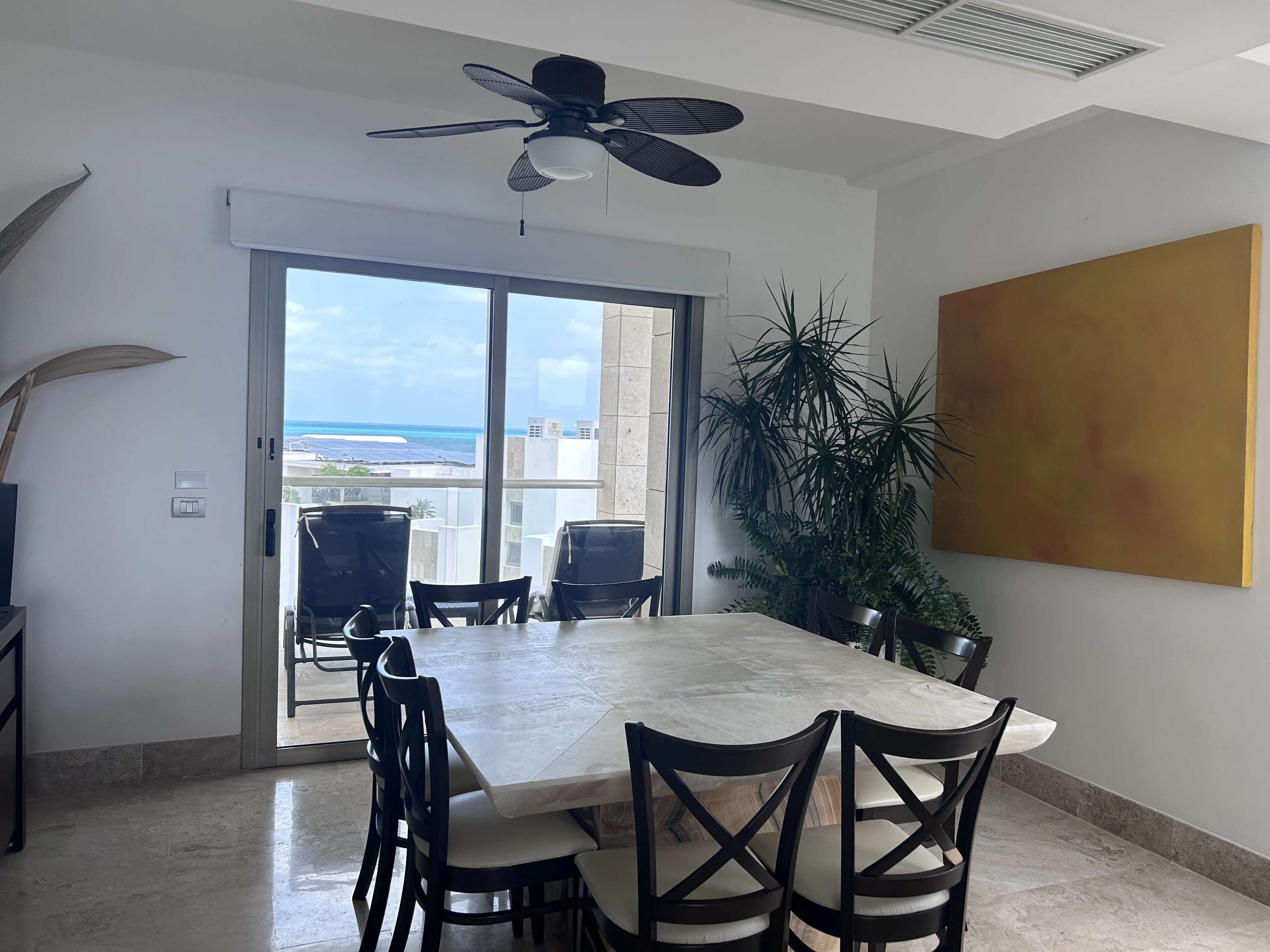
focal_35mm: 26
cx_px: 635
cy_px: 476
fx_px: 954
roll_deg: -2.2
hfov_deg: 67.3
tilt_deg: -2.7
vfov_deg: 53.1
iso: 50
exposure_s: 1/674
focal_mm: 5.7
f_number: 1.5
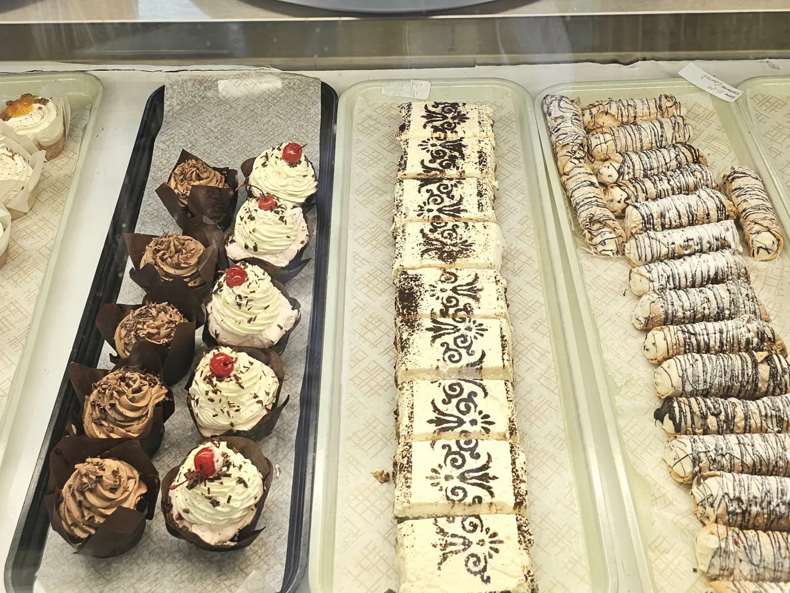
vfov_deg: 32.2
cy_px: 135
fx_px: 1004
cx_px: 368
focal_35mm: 44
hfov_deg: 42.9
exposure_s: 1/120
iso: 100
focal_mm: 6.3
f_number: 1.7
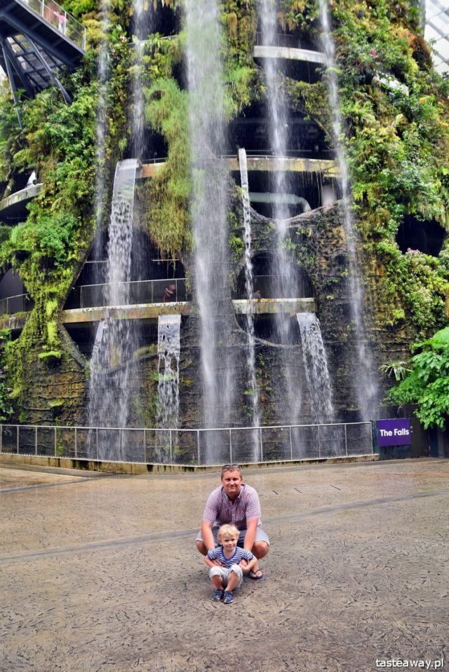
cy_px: 336
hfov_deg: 48.0
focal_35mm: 27
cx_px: 224
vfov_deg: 67.4
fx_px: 505
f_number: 5
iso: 125
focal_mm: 18
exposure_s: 1/60
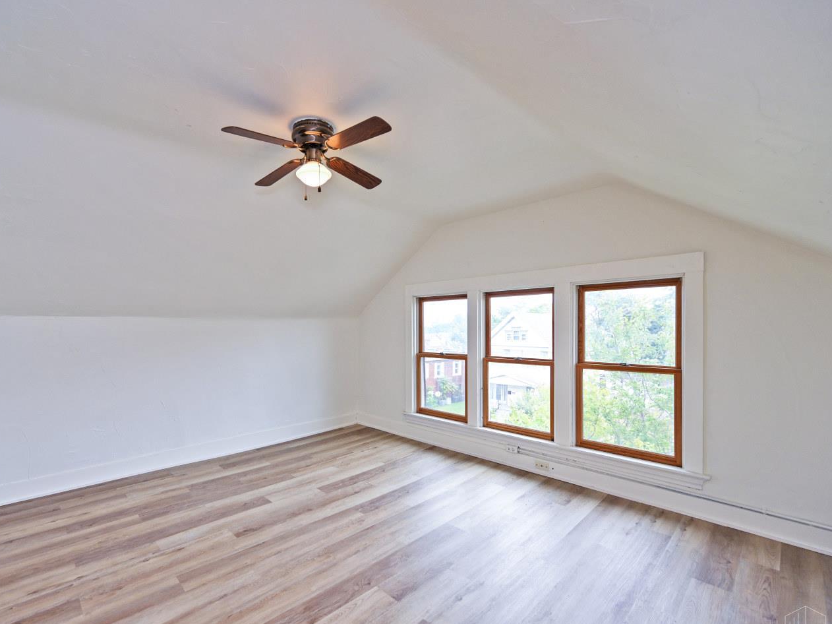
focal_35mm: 16
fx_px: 384
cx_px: 358
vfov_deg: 78.0
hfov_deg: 93.9
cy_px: 328
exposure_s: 1/80
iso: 200
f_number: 4.5
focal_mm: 14
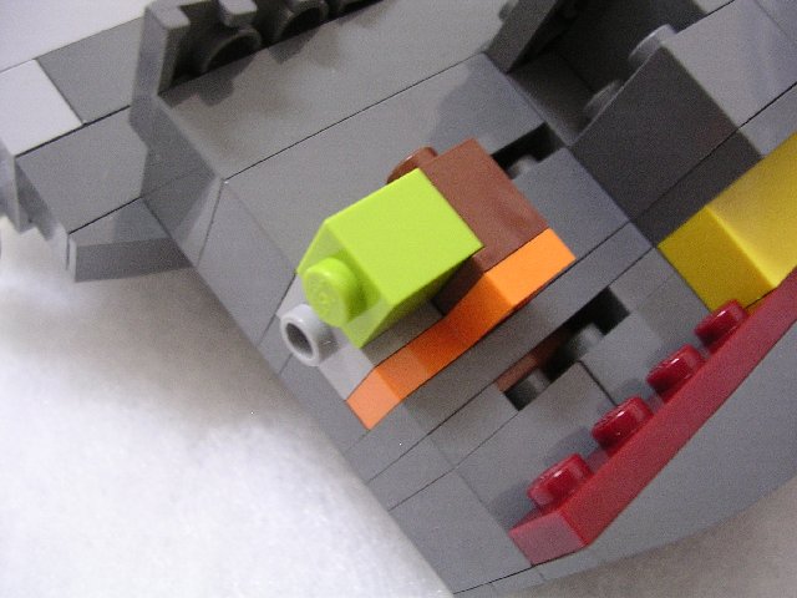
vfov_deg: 37.7
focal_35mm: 38
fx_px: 875
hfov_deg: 49.0
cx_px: 398
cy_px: 299
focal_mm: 5.8
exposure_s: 1/3.4
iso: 273
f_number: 2.8
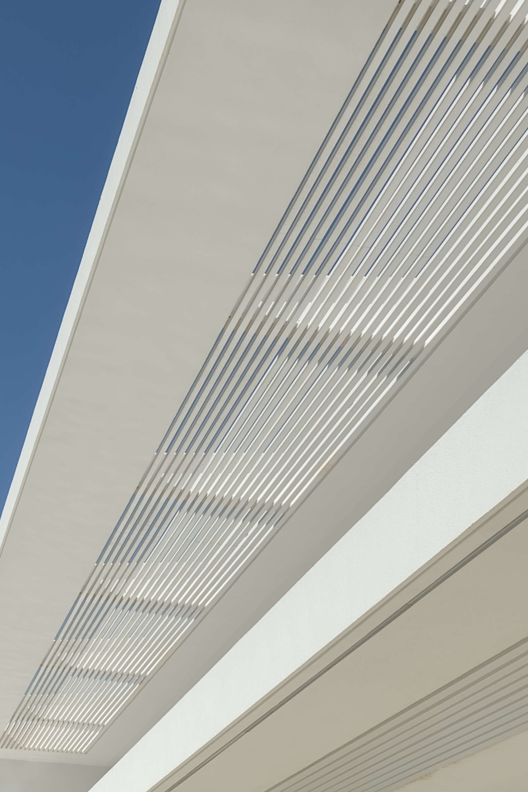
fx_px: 1254
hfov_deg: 23.7
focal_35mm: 57
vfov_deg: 34.1
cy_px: 164
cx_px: 348
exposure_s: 1/320
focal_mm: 29
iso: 100
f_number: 8
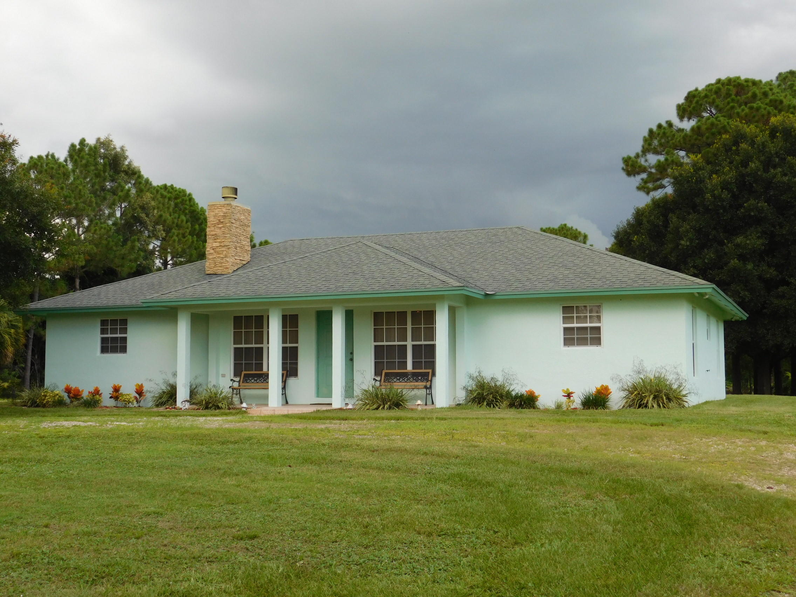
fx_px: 1035
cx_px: 398
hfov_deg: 42.1
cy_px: 298
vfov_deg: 32.2
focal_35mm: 45
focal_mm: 8
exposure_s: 1/125
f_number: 3.7
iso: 125
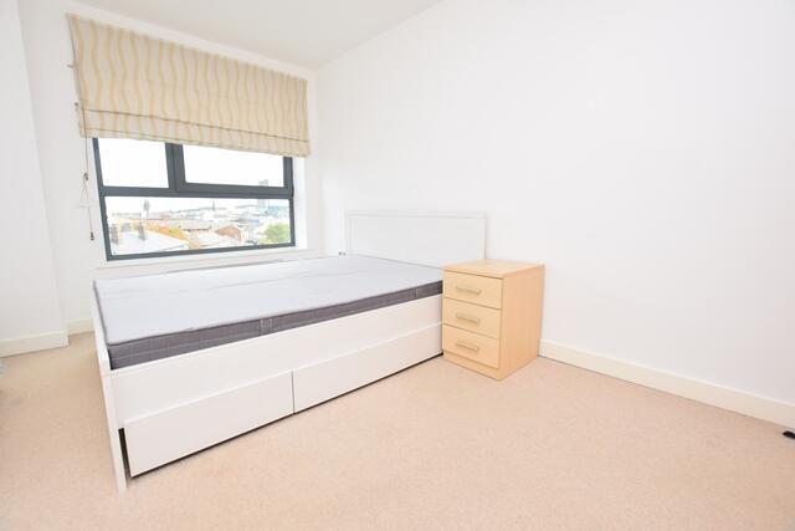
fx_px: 331
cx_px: 398
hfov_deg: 100.4
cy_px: 266
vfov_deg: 77.4
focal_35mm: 15
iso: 280
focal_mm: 10
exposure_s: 1/125
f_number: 5.6
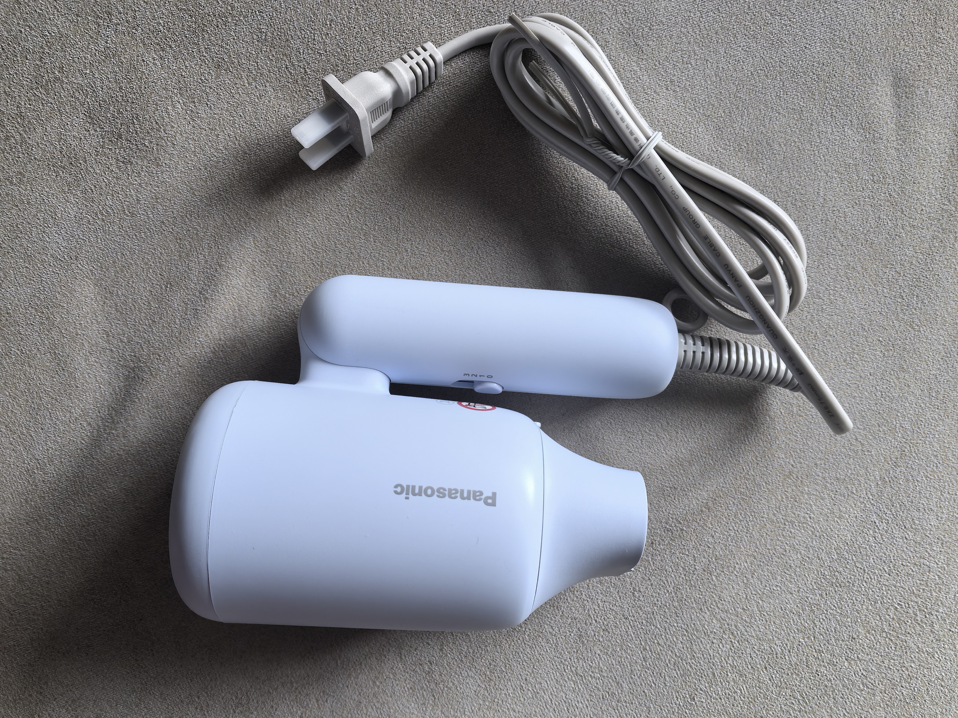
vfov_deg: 51.4
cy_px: 359
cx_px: 479
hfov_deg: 65.3
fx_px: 747
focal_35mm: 27
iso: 160
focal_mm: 5.75
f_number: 2
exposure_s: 1/100
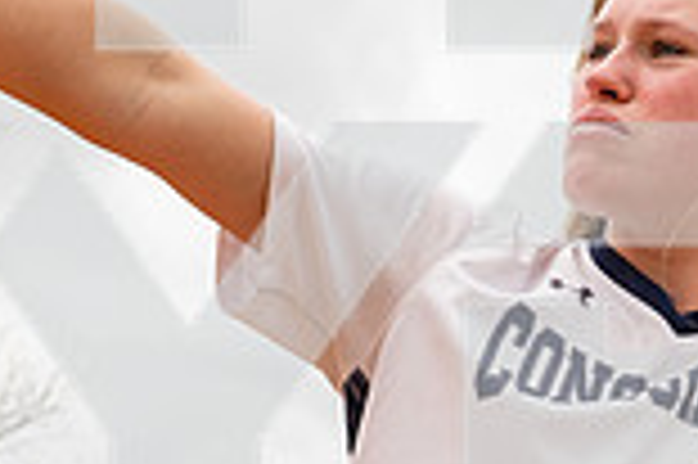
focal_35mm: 146
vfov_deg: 9.4
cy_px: 363
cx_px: 374
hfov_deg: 14.1
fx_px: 2828
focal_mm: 39
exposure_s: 1/250
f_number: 6.3
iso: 100
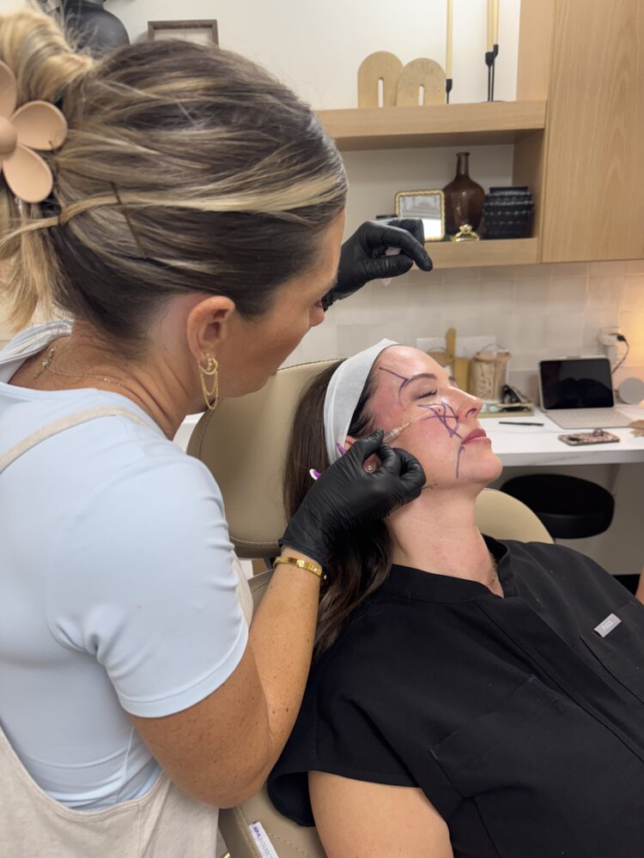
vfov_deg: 71.6
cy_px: 429
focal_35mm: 24
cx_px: 322
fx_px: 595
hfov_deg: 56.8
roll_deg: +3.4
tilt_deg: -19.8
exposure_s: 1/120
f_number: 1.78
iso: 160
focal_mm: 6.76
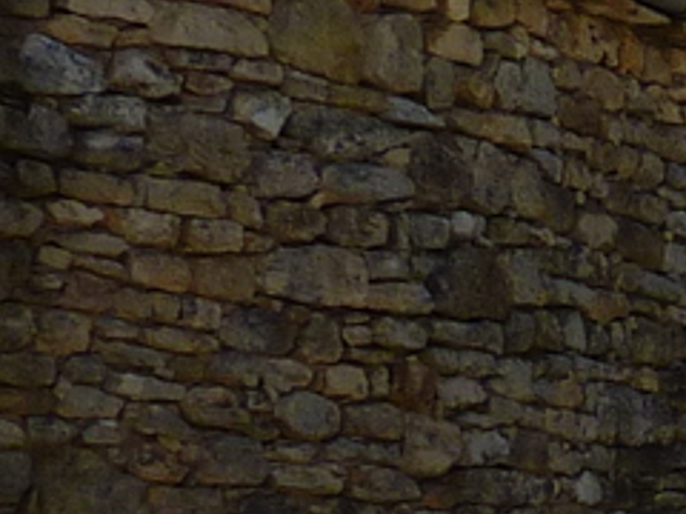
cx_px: 2087
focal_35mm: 167
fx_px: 3310
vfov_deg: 8.8
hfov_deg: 9.3
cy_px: 648
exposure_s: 1/500
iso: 80
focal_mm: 4.1
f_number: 4.5
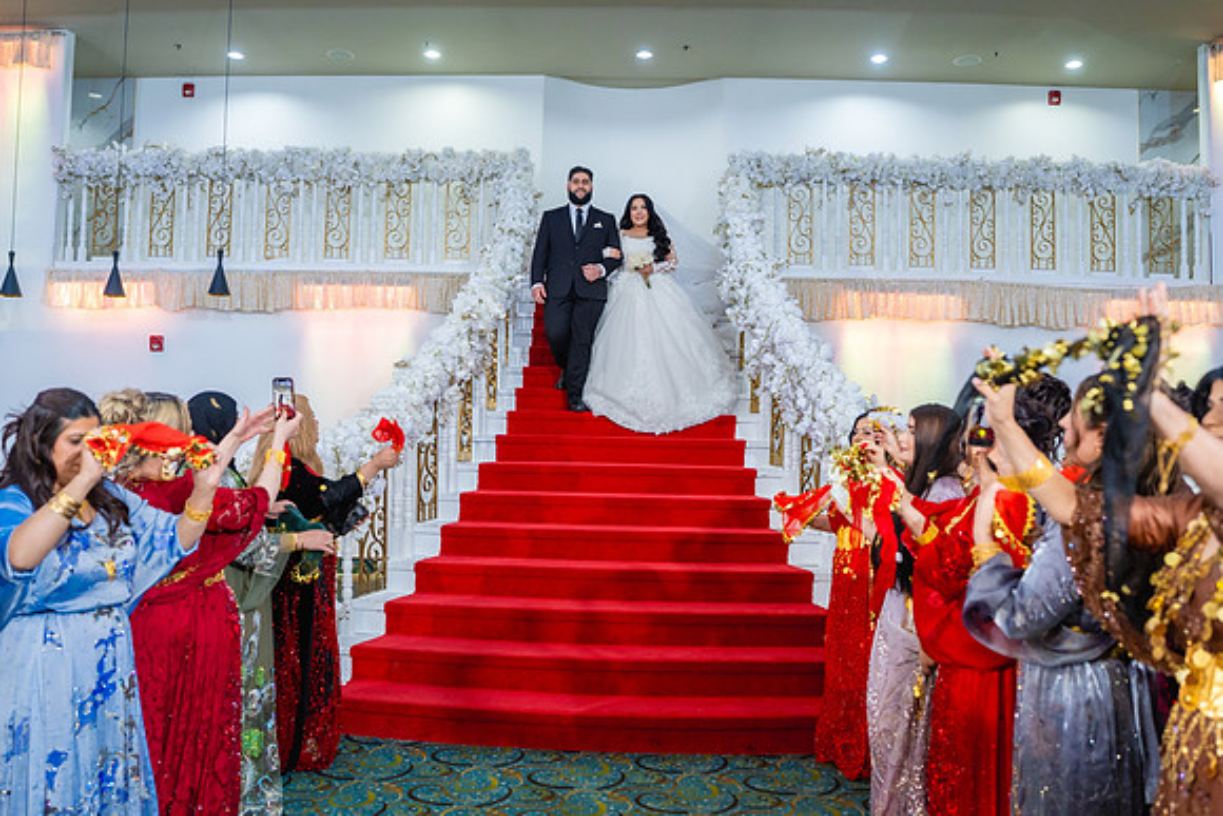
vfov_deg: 46.4
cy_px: 408
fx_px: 951
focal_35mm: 28
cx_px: 612
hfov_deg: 65.5
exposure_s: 1/160
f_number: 2.8
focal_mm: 28
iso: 800
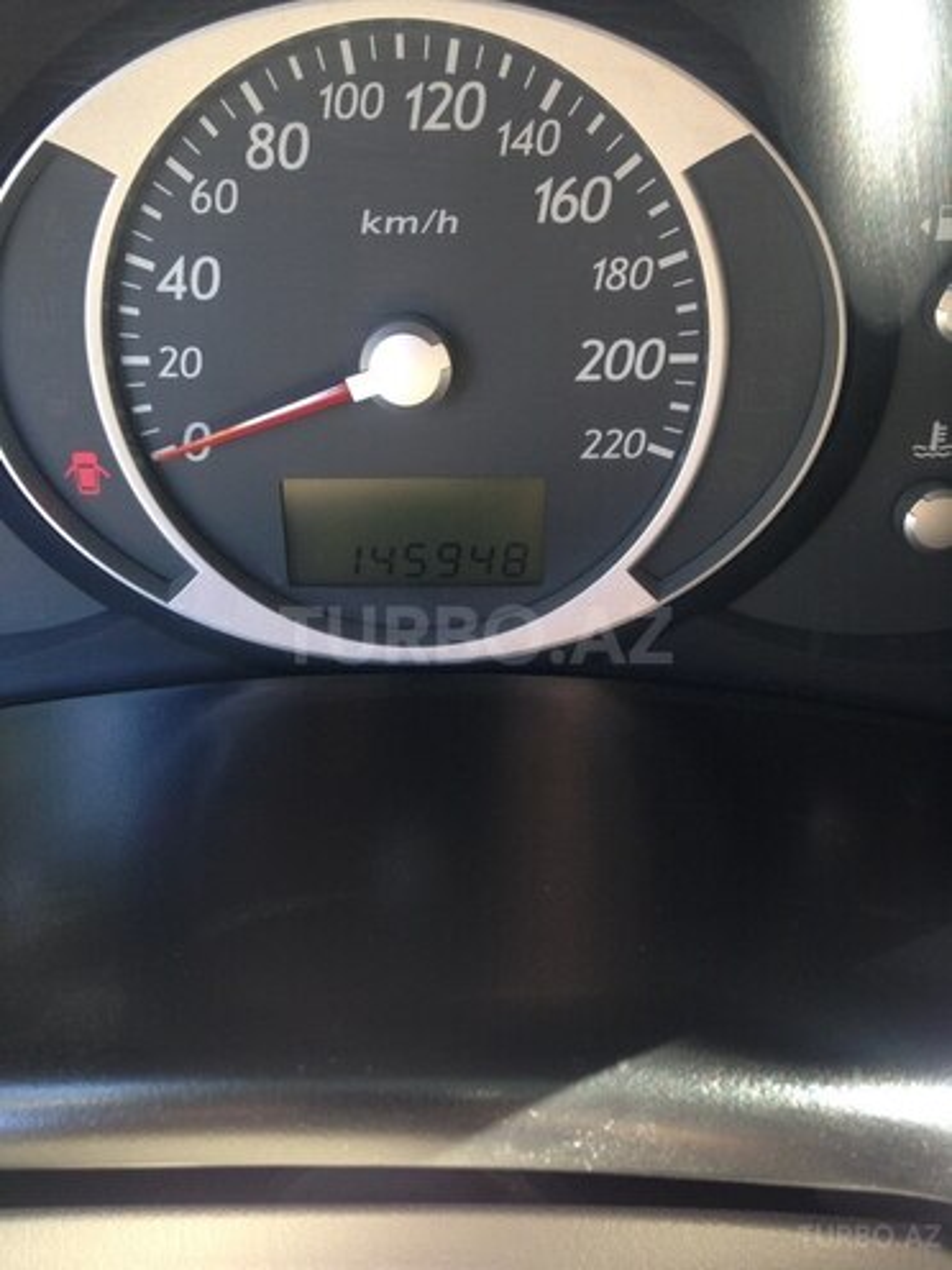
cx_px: 476
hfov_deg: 42.9
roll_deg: -0.9
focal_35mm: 33
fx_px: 1210
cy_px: 635
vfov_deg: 55.4
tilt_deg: -41.6
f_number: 2.4
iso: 80
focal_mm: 4.12
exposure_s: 1/20
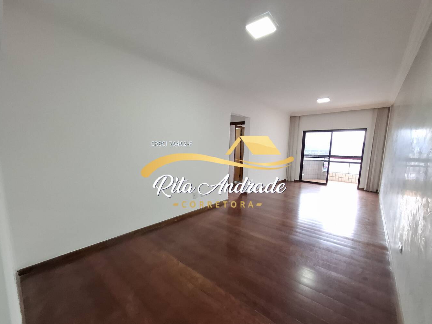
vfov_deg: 85.6
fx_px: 175
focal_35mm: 14
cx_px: 214
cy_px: 172
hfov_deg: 102.1
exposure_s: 1/40
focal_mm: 1.74
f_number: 2.2
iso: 200
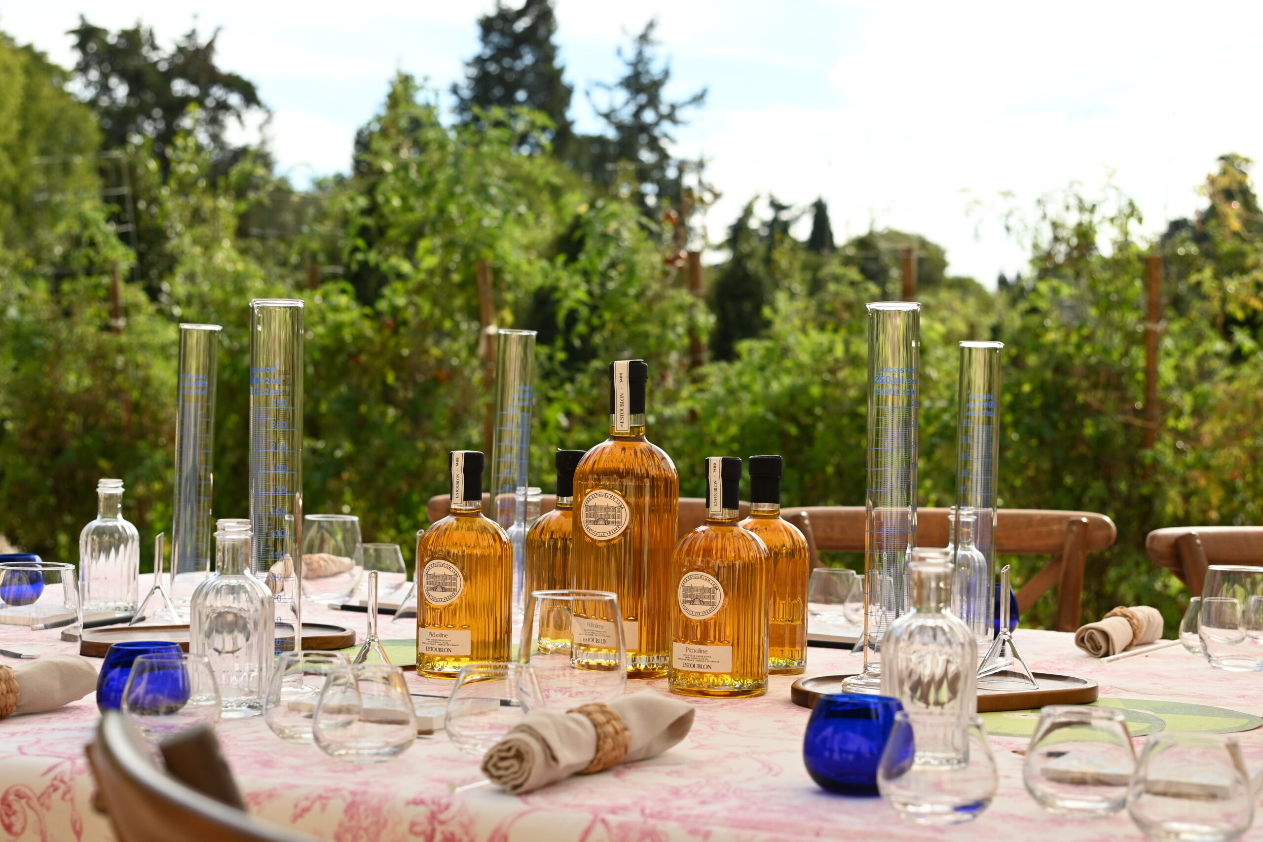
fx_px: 2000
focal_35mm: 57
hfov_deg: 35.1
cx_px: 632
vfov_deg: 23.8
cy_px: 421
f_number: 4
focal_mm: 38
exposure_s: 1/800
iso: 200
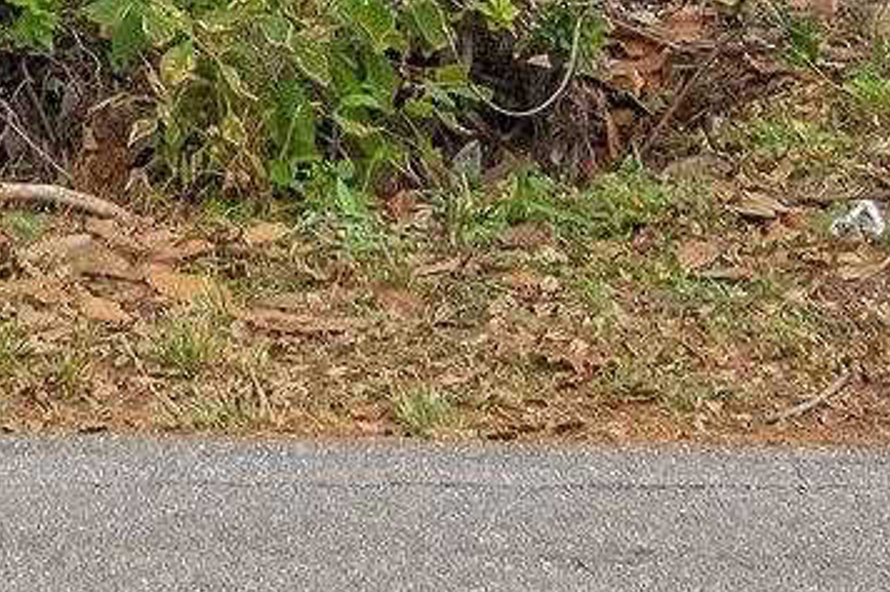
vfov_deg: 6.4
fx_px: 5115
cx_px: 272
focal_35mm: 207
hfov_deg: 9.9
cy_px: -693
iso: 250
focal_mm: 24
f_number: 8
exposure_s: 1/60
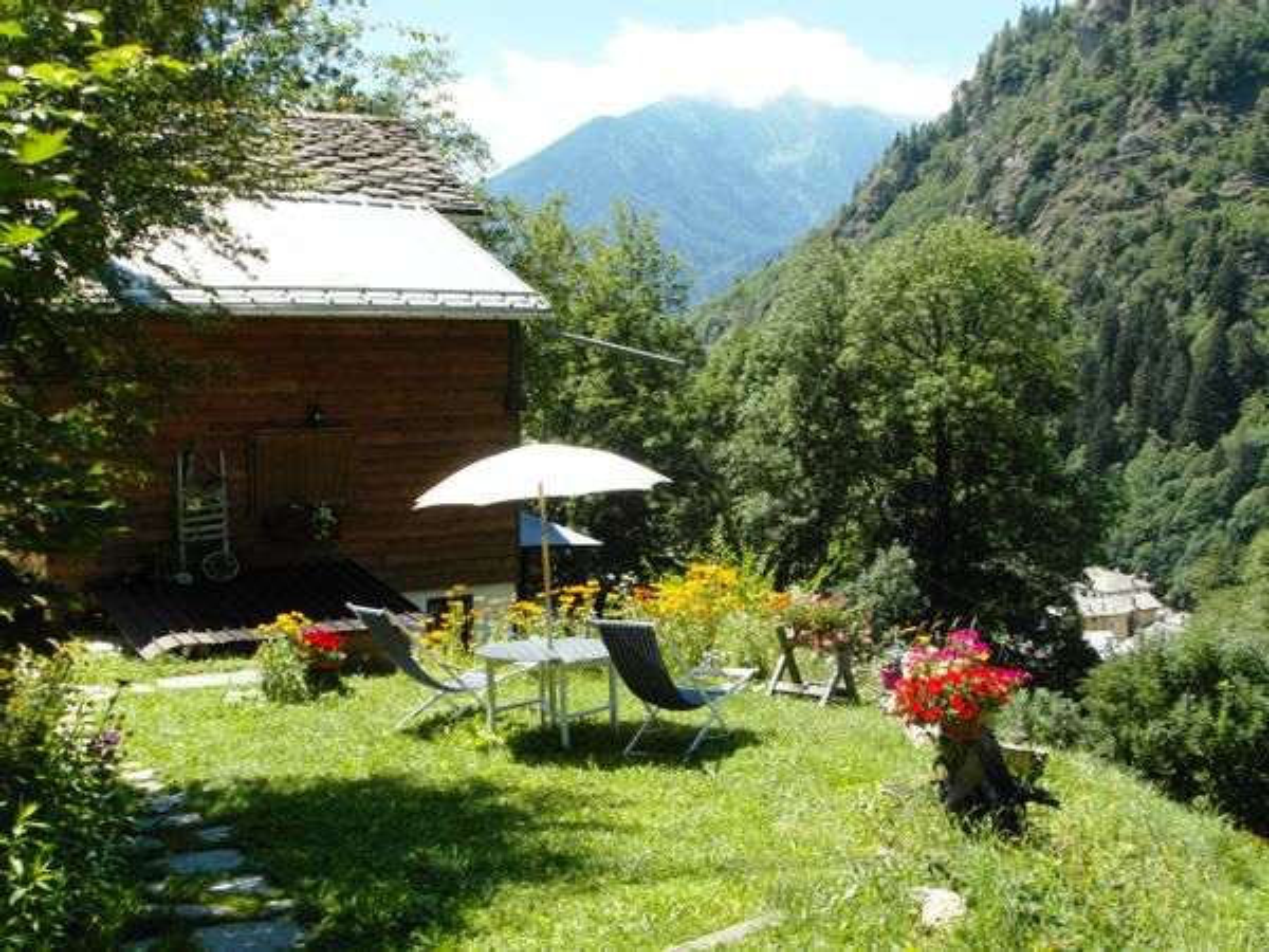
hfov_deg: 44.8
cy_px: 476
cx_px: 634
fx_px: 1540
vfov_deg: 34.3
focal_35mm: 42
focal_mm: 7.5
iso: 100
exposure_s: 1/500
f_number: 4
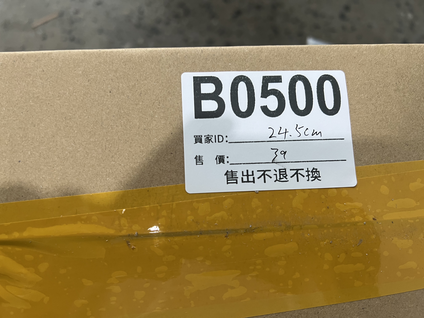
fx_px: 318
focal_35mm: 26
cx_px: 212
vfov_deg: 53.1
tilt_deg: -82.6
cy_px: 159
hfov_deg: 67.3
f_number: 1.5
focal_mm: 5.7
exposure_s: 1/50
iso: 80
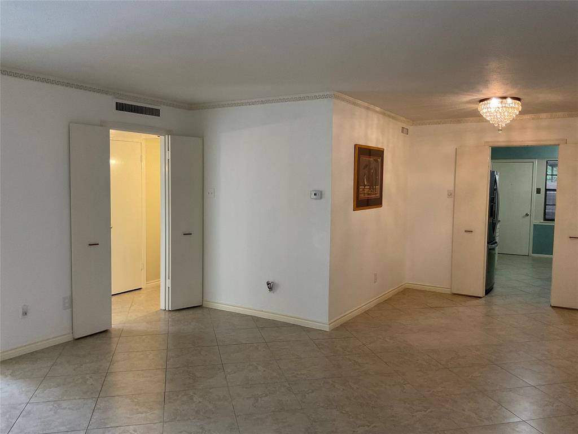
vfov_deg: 48.2
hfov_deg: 61.7
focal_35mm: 29
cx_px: 289
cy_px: 217
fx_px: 484
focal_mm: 3
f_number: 1.8
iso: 100
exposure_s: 1/60
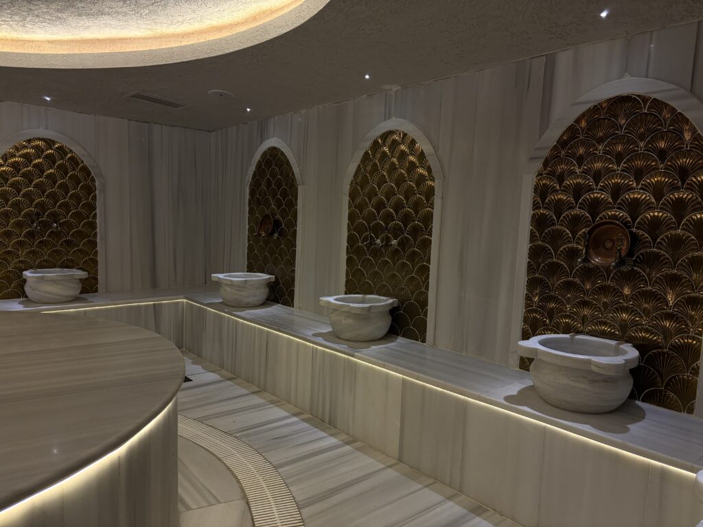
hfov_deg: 67.3
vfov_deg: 53.1
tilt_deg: -4.2
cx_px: 352
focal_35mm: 26
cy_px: 264
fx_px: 528
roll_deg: -1.5
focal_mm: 5.96
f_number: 1.6
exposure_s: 1/50
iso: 125
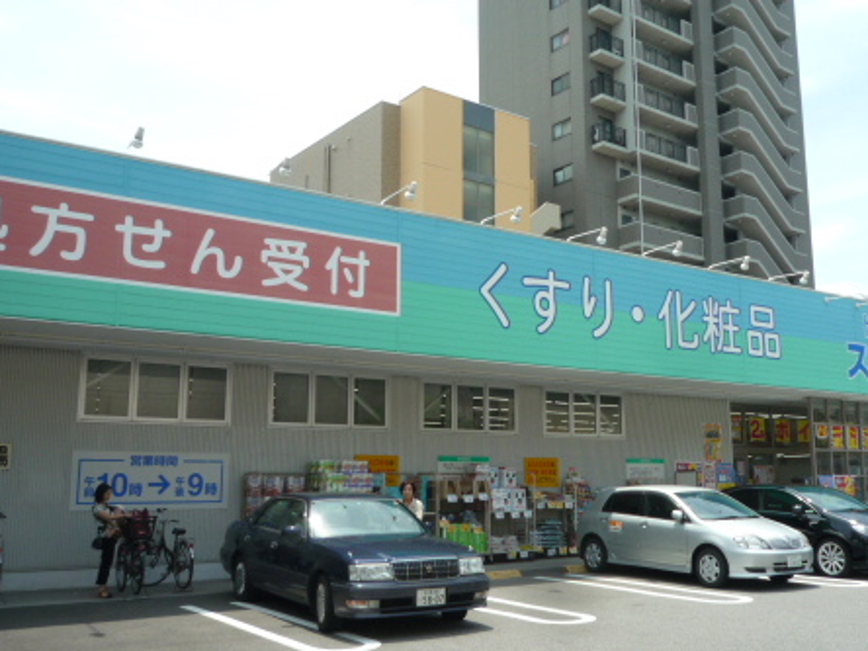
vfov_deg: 39.7
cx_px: 506
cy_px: 328
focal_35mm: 36
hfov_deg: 51.1
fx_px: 903
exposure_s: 1/500
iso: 100
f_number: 4
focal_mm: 4.4
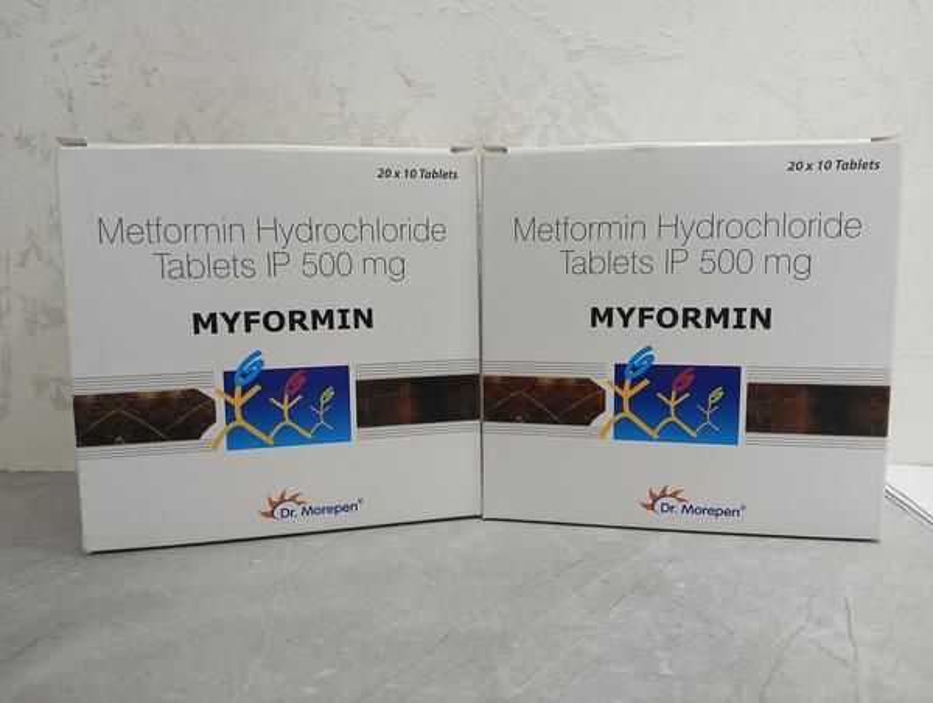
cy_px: 352
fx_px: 702
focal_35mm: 26
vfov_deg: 53.2
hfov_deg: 67.2
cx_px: 466
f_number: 1.8
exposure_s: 1/33.3
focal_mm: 4.05
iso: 320
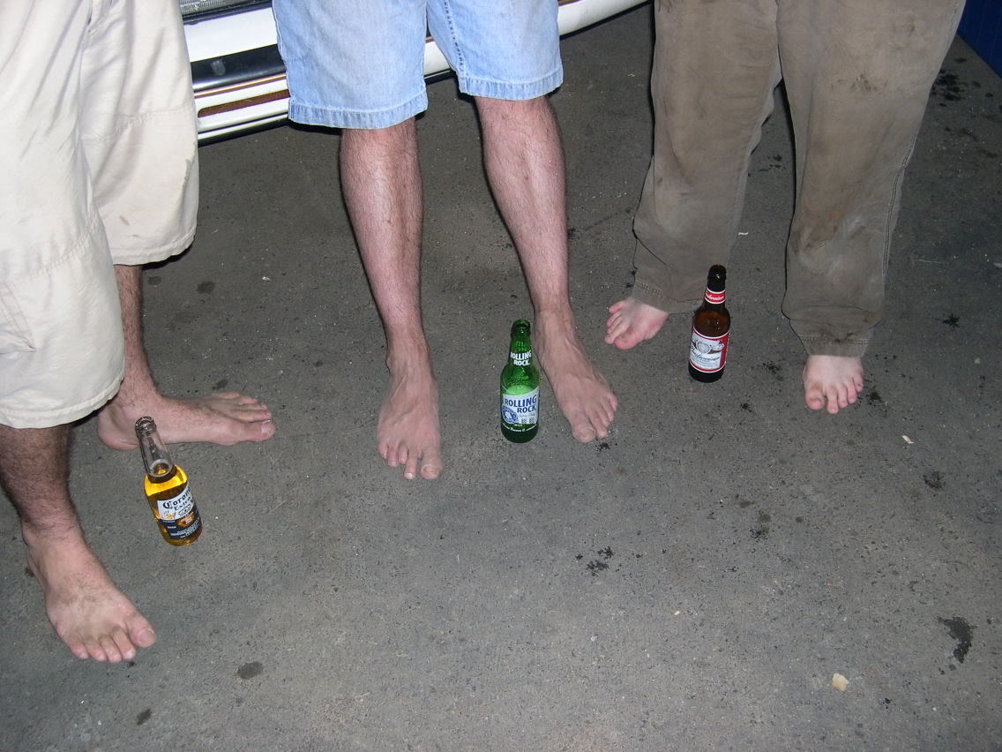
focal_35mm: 38
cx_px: 501
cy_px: 376
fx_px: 1100
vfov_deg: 37.7
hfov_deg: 49.0
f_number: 2.8
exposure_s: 1/60
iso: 149
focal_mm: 8
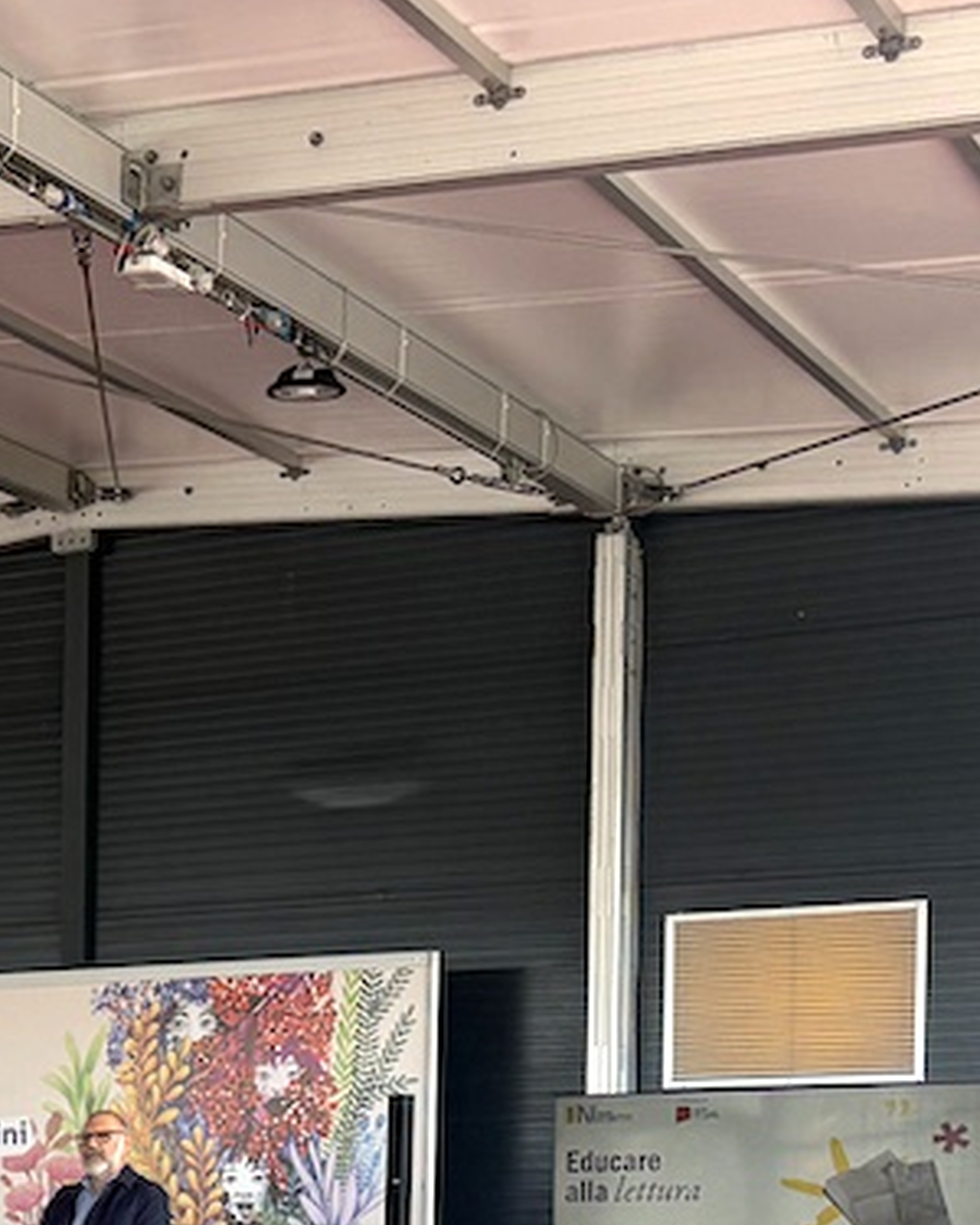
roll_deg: +0.9
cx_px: -477
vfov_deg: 20.6
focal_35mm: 88
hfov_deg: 16.0
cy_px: 1374
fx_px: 3190
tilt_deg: -3.6
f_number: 1.6
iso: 100
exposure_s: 1/187
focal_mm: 5.96
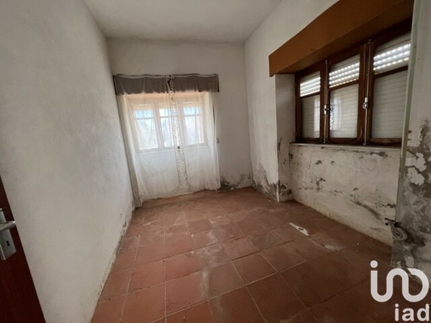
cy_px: 162
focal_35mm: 13
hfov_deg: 106.2
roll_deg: +5.2
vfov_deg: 89.9
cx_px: 216
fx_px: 162
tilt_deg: -10.1
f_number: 1.8
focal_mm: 1.57
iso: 100
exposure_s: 1/99
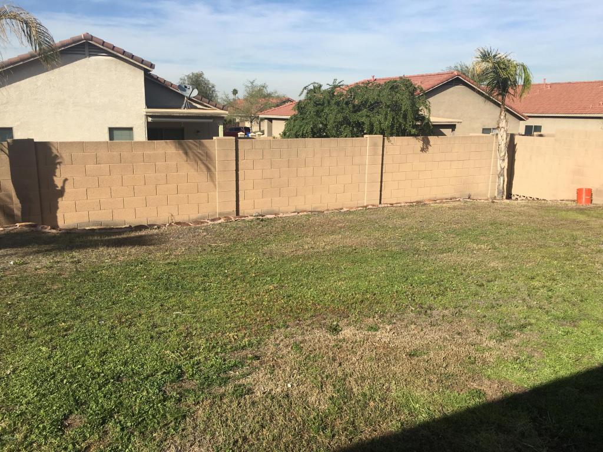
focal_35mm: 29
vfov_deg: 48.2
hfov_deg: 61.7
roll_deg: -0.7
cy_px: 226
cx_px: 302
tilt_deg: -12.9
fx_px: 505
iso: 25
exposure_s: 1/1972
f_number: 2.2
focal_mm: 4.15
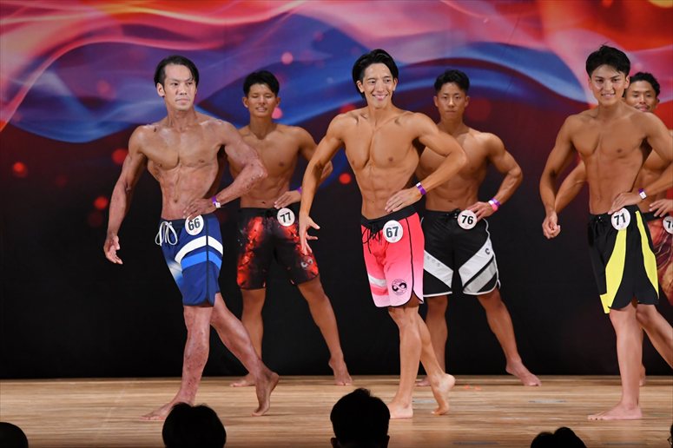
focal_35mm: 240
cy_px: 224
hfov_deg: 8.6
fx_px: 4485
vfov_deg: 5.7
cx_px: 336
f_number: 5.6
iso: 3200
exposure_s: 1/400
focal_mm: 160
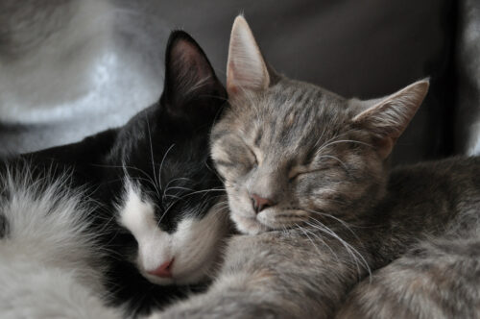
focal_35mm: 48
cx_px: 240
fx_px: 639
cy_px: 160
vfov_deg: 28.0
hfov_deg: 41.2
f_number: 4.8
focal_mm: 32
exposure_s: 1/20
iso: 800
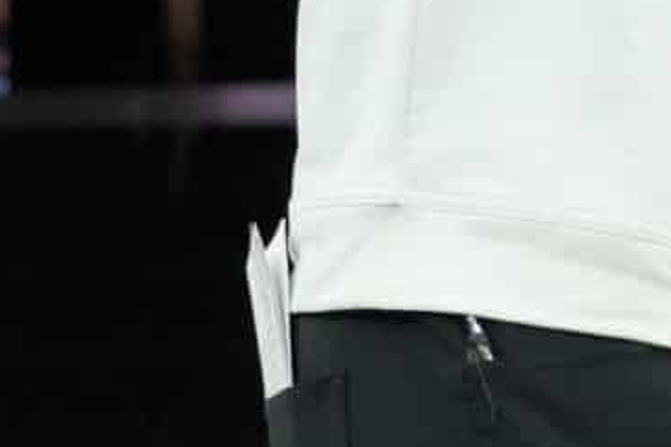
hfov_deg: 5.0
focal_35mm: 409
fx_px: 7623
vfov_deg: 3.3
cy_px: -1127
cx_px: 873
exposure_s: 1/800
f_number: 4
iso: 5000
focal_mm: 52
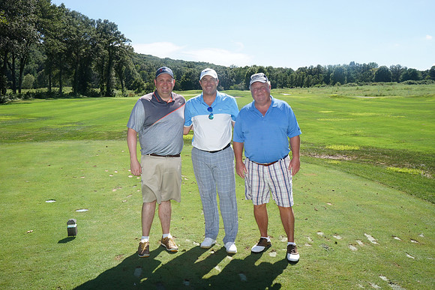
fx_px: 399
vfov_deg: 40.0
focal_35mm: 33
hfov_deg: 57.2
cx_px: 218
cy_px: 145
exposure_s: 1/250
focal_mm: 33
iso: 800
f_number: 18
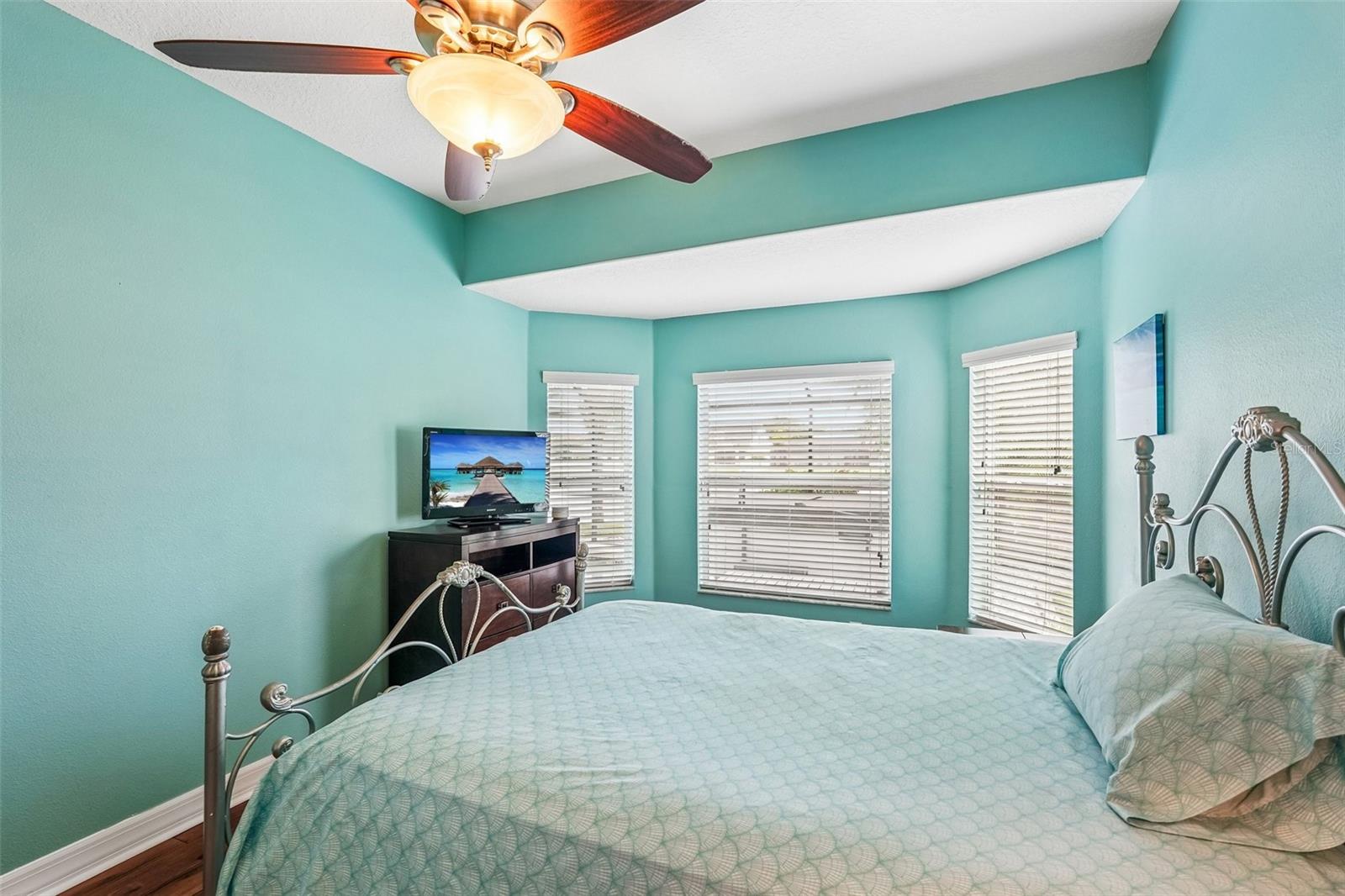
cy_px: 448
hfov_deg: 96.7
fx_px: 598
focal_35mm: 16
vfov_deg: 73.7
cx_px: 672
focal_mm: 16
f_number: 8
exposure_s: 1/20
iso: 400
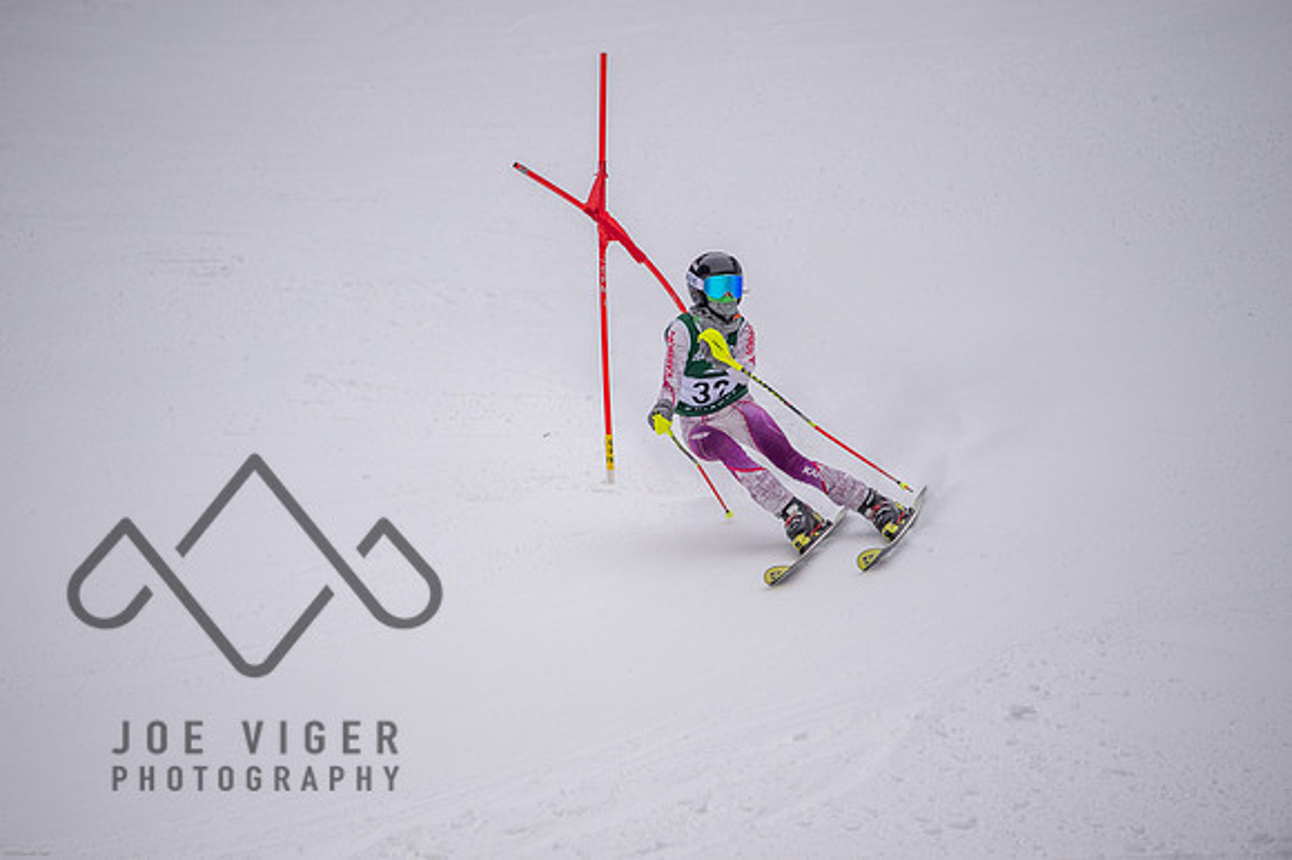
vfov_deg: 2.3
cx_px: 646
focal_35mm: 600
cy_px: 430
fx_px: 21520
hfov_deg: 3.4
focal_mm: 600
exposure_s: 1/4000
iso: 2000
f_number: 6.3
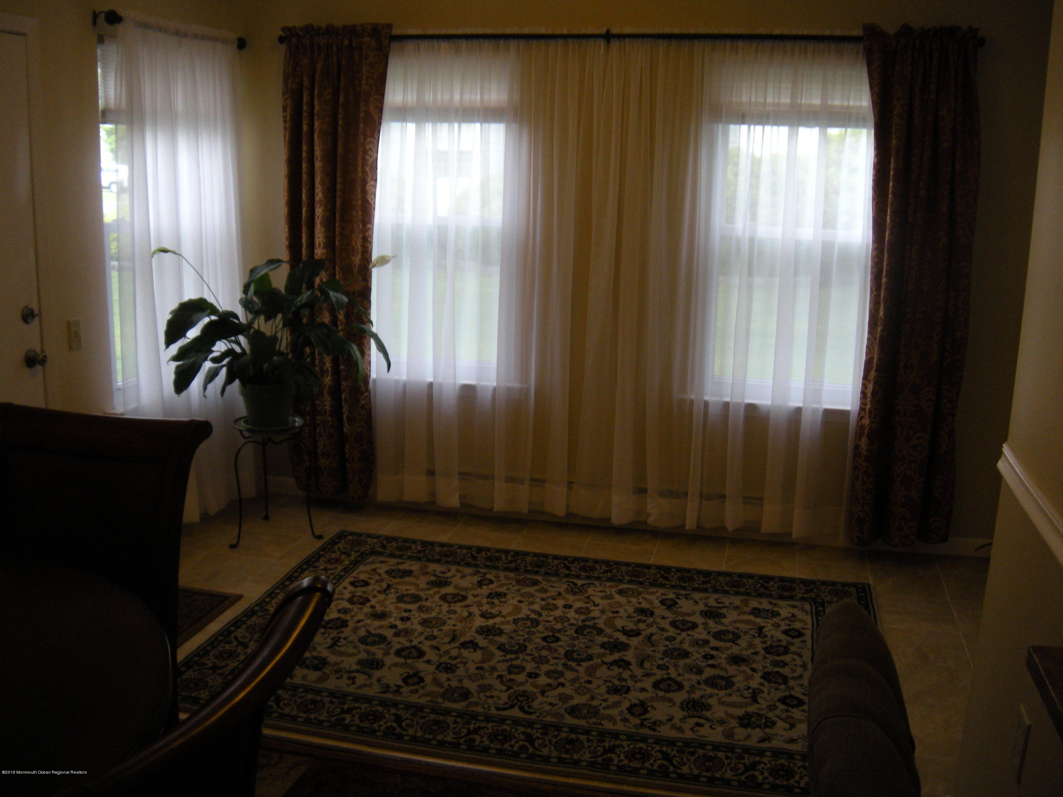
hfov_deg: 52.6
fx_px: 1075
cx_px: 532
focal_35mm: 35
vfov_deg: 40.7
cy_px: 398
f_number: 3.8
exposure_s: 1/60.2
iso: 119
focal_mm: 5.9
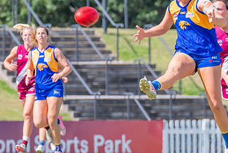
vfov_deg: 1.3
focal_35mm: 1070
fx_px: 6782
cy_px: 52
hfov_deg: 1.9
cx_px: 202
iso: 800
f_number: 10
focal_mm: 420
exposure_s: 1/1250
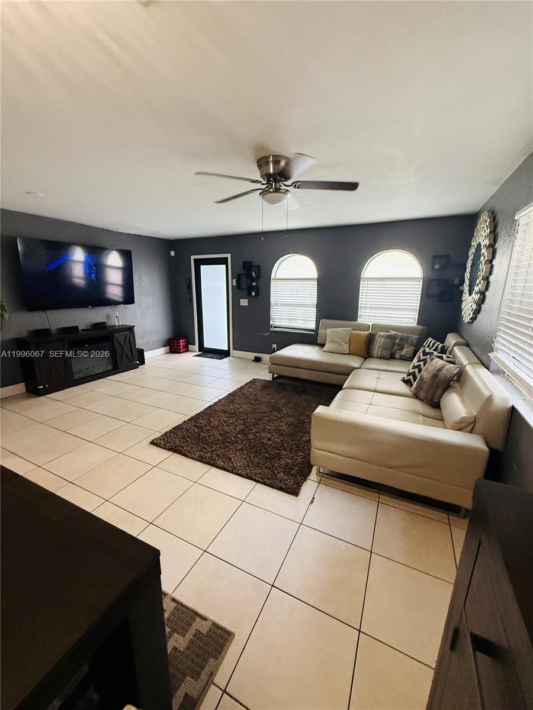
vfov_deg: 102.1
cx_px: 266
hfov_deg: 85.7
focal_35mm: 14
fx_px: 287
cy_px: 355
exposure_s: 1/120
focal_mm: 2.22
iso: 640
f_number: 2.2
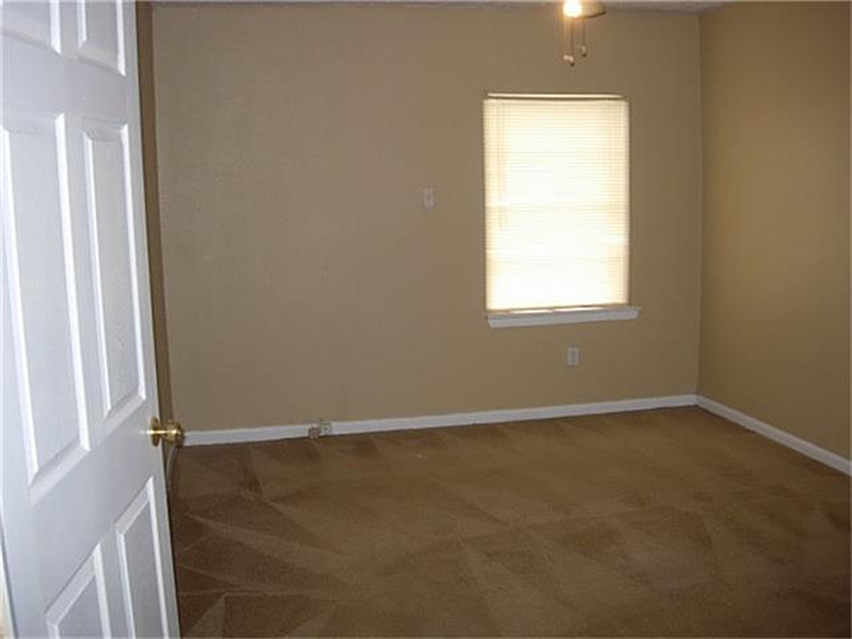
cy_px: 320
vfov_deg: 37.7
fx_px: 935
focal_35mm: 38
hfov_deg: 49.0
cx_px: 426
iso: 79
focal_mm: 7.8
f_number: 2.8
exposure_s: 1/23.2
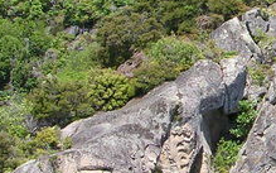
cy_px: 14
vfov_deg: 8.9
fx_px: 1106
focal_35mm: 147
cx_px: 350
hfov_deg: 13.7
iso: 50
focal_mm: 5.8
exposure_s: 1/185
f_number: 5.6
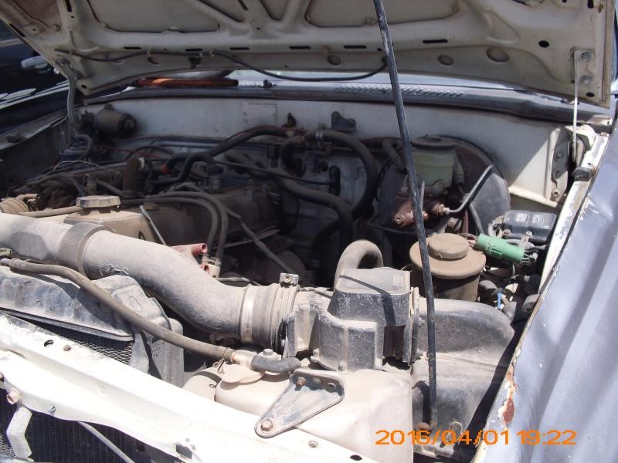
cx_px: 309
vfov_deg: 39.7
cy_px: 232
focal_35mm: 36
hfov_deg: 51.4
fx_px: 643
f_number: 7.8
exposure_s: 1/160
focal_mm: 6.3
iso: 80
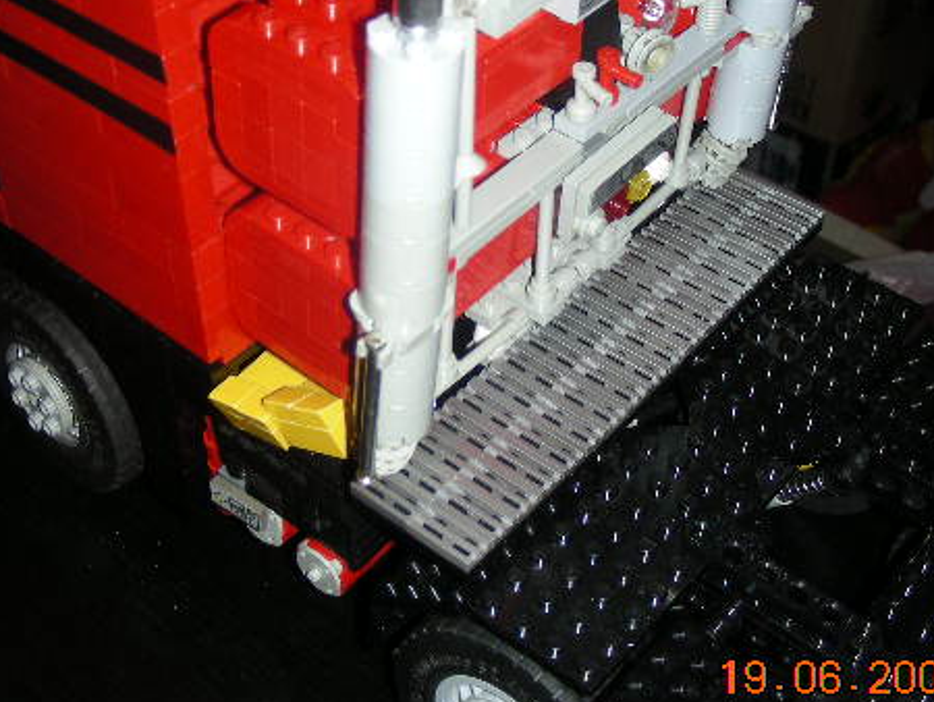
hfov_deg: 35.4
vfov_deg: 27.0
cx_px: 390
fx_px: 1458
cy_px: 282
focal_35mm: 54
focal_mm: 6.3
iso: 50
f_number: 3.5
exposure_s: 1/60
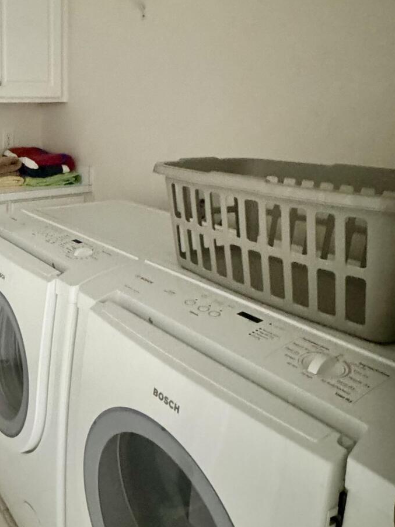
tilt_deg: -5.7
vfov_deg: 56.7
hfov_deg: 39.9
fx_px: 472
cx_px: -2
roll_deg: +0.3
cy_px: 162
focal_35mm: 31
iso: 1000
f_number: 2.2
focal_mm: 2.22
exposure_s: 1/40
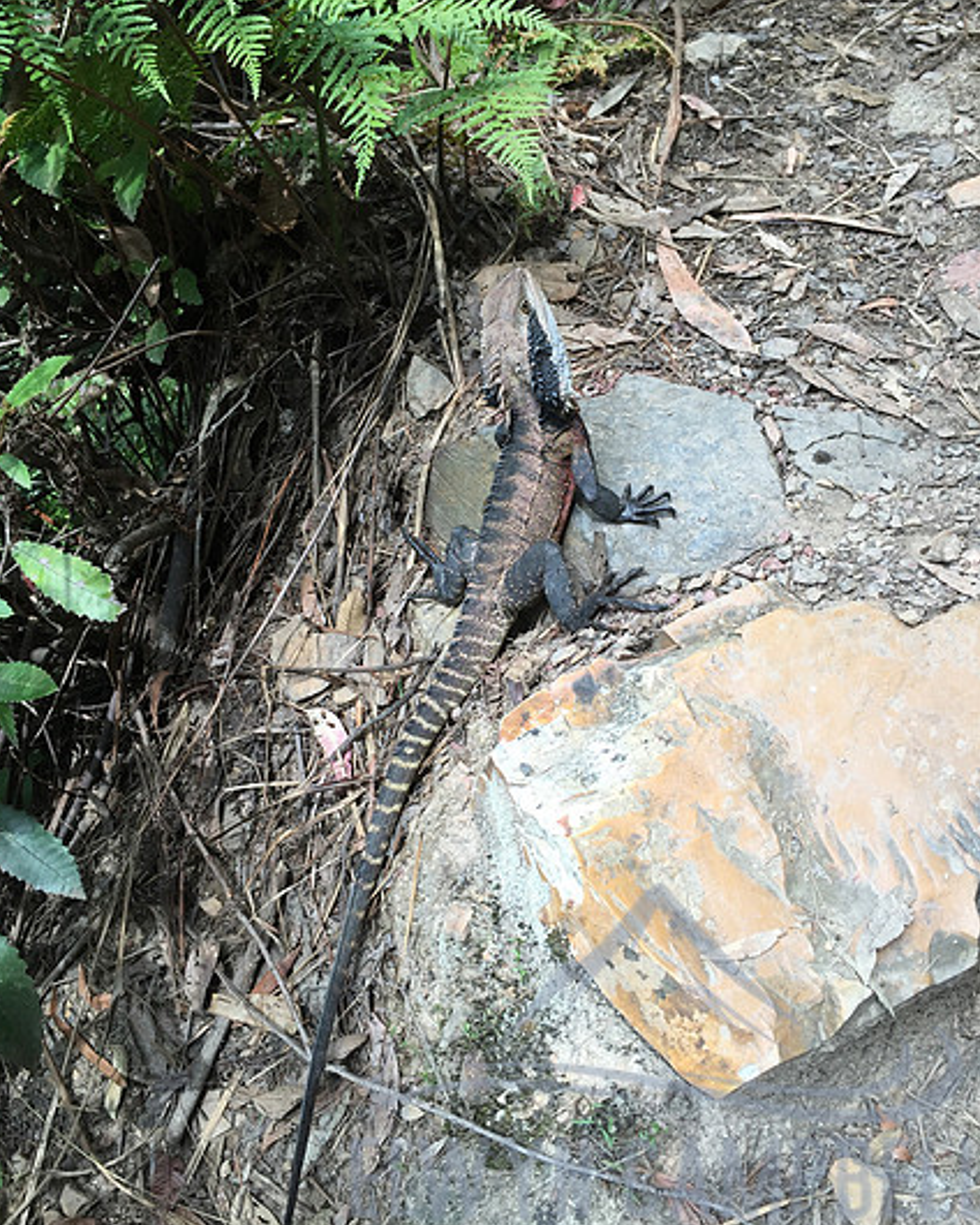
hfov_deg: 47.1
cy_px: 606
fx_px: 1124
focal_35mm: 31
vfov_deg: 57.2
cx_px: 487
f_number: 2.2
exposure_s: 1/149
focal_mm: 4.15
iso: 32
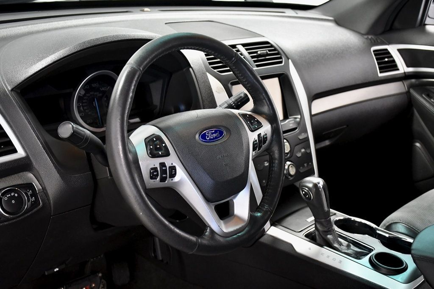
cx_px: 217
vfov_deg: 29.9
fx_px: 543
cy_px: 144
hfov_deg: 43.6
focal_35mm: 45
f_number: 4.5
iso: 2500
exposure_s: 1/100
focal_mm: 30
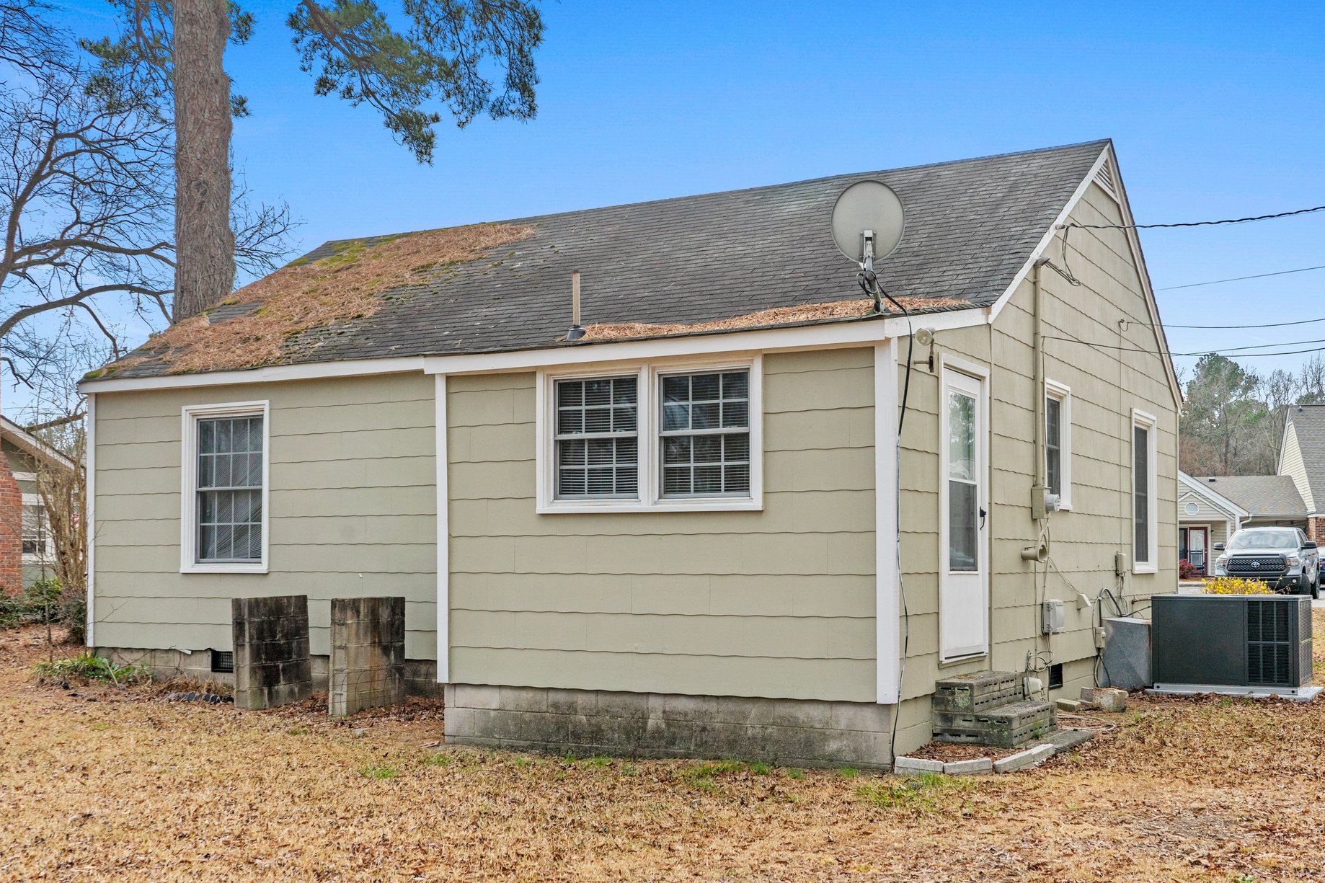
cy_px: 472
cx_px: 648
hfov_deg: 49.6
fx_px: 1435
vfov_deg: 34.2
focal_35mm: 39
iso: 125
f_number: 8
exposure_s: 1/1000
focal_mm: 35
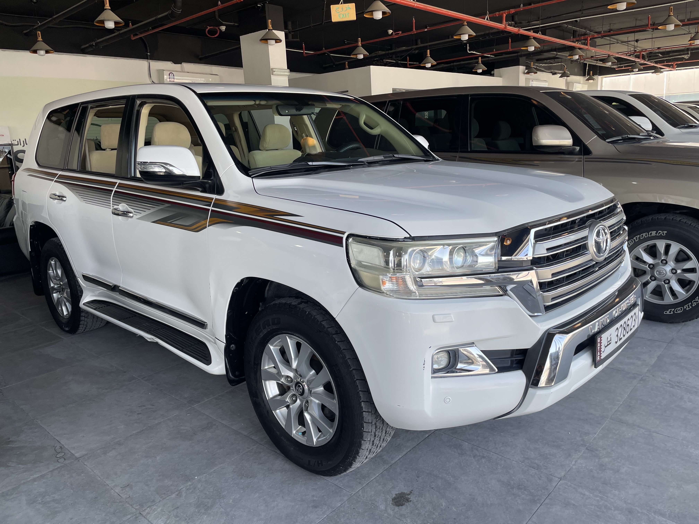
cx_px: 350
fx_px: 525
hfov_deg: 67.3
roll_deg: +3.3
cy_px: 262
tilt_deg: -11.8
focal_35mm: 26
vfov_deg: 53.1
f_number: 1.6
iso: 32
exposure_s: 1/244
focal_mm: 4.2
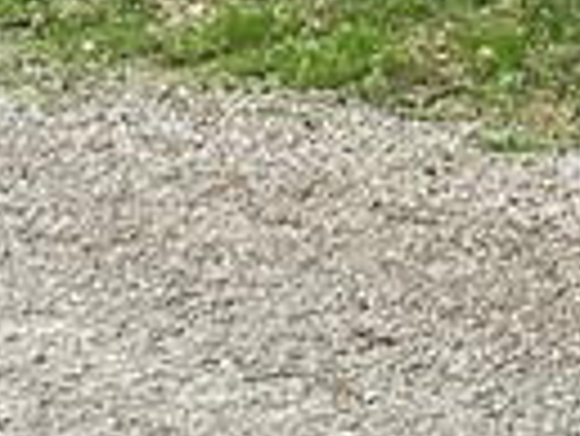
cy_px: -814
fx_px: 3455
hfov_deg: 9.5
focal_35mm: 206
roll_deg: -2.9
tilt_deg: -5.9
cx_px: 697
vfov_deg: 6.6
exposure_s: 1/678
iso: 32
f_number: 1.8
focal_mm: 4.25
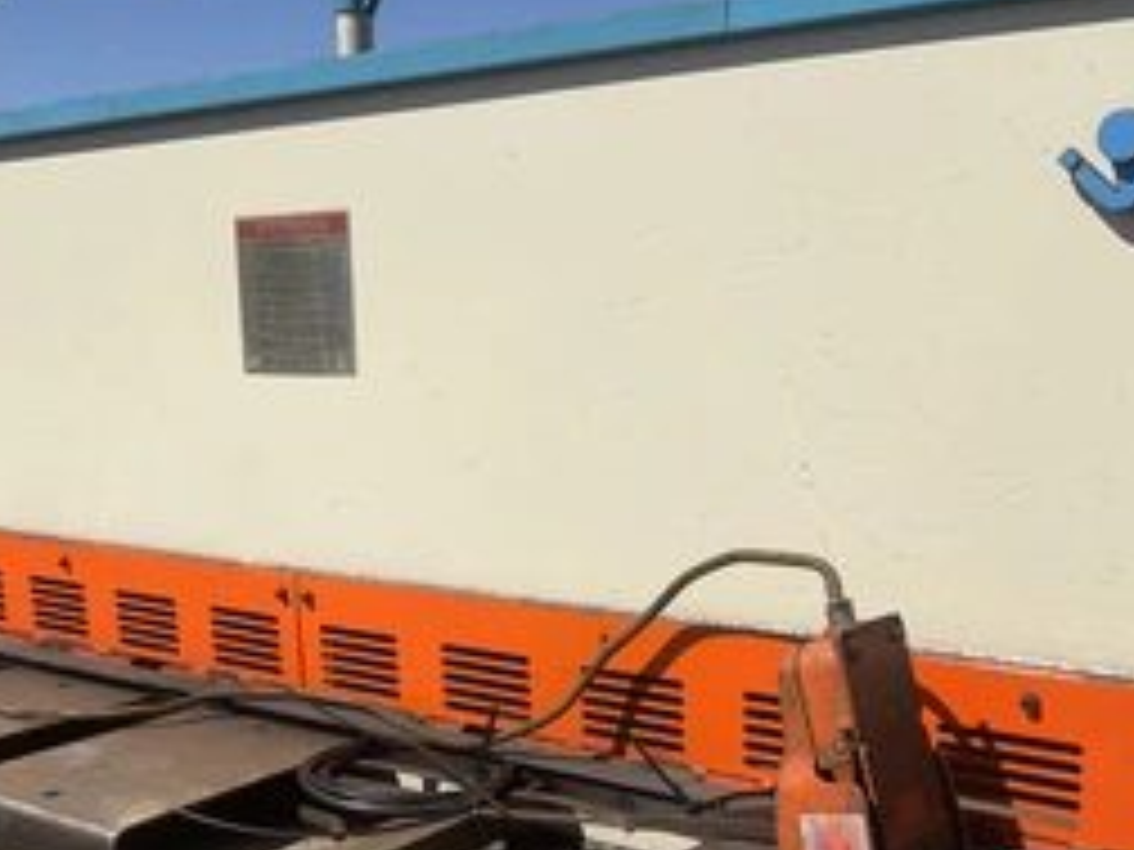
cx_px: 526
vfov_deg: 31.1
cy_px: 612
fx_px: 1507
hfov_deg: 41.2
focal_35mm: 46
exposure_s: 1/3322
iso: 25
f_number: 1.8
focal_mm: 3
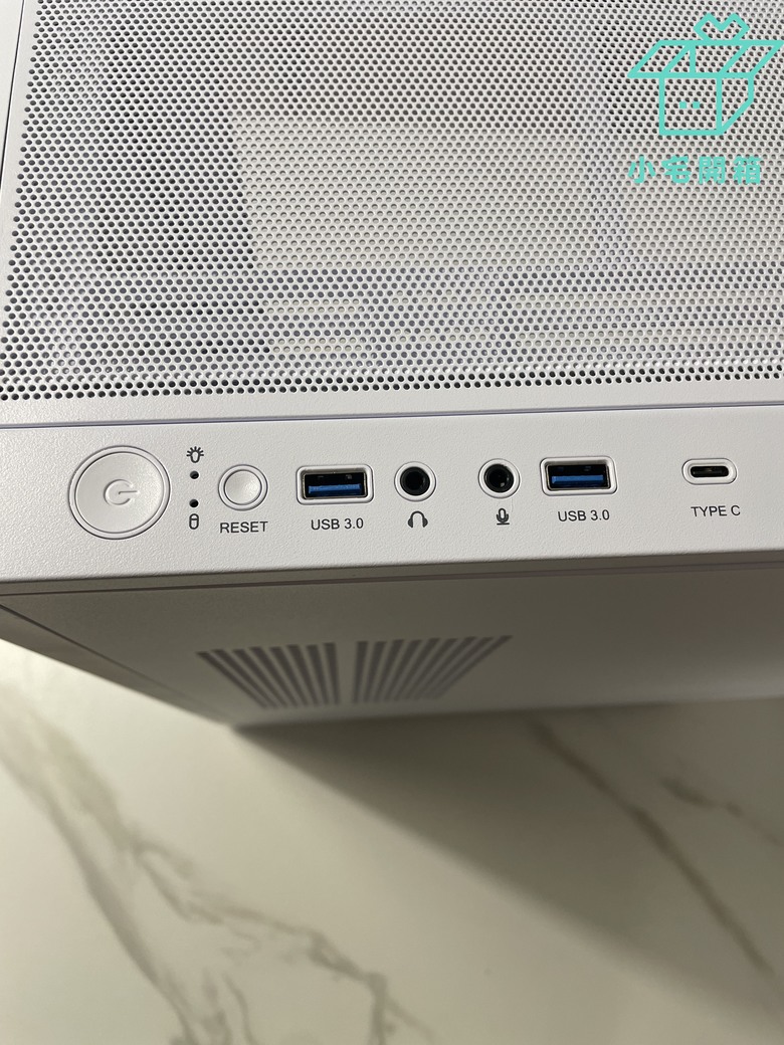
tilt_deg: -72.2
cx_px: 392
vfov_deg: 67.3
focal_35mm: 26
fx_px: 785
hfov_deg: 53.1
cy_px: 522
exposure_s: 1/60
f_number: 1.6
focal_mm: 4.2
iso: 80
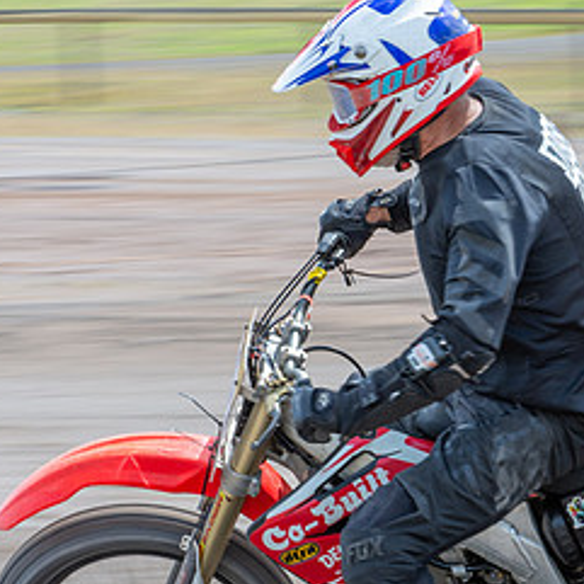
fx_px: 3550
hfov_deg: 9.4
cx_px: 461
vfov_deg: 9.4
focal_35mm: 186
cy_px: 419
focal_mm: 58
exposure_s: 1/160
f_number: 8
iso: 160
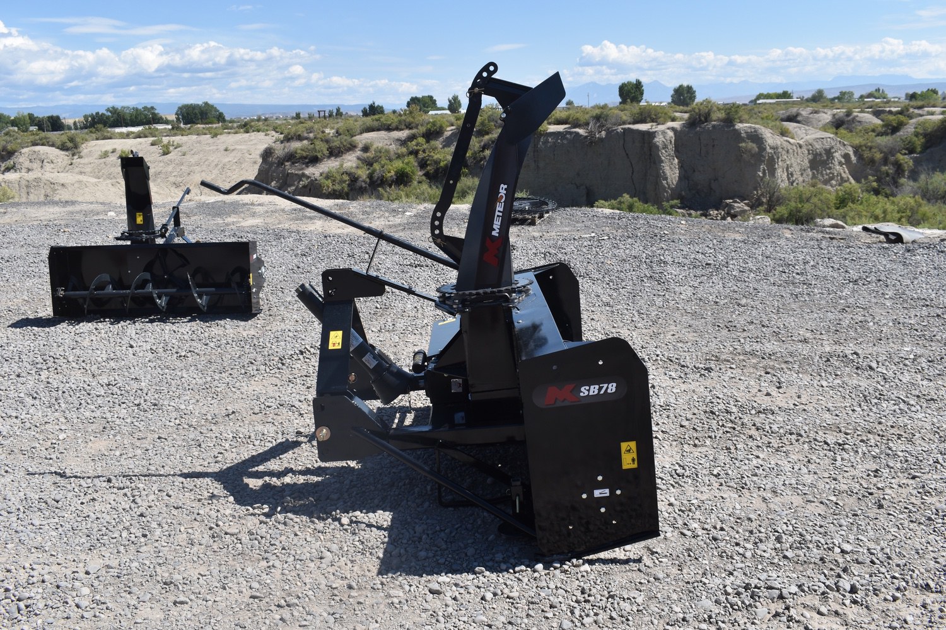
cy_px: 315
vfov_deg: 40.0
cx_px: 473
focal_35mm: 33
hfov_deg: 57.2
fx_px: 867
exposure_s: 1/250
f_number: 8
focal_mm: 22
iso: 100
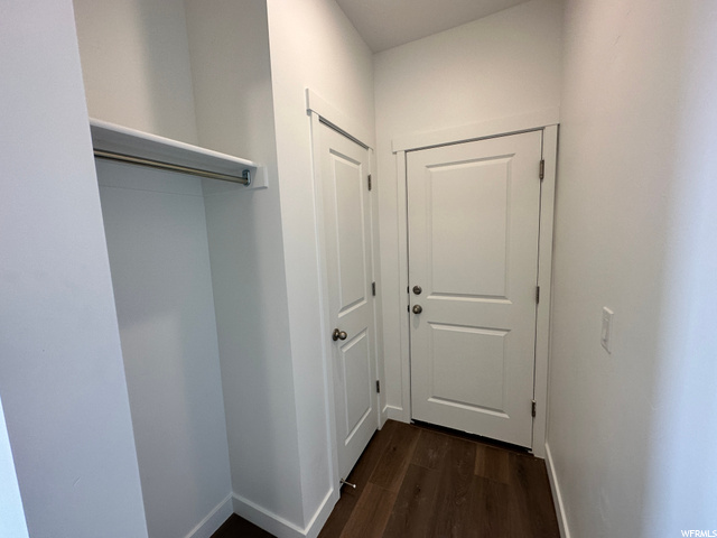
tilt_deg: -6.8
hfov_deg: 102.1
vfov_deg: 85.7
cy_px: 269
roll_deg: +2.0
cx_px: 358
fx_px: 290
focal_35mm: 14
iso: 100
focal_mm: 2.22
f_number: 2.2
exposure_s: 1/120
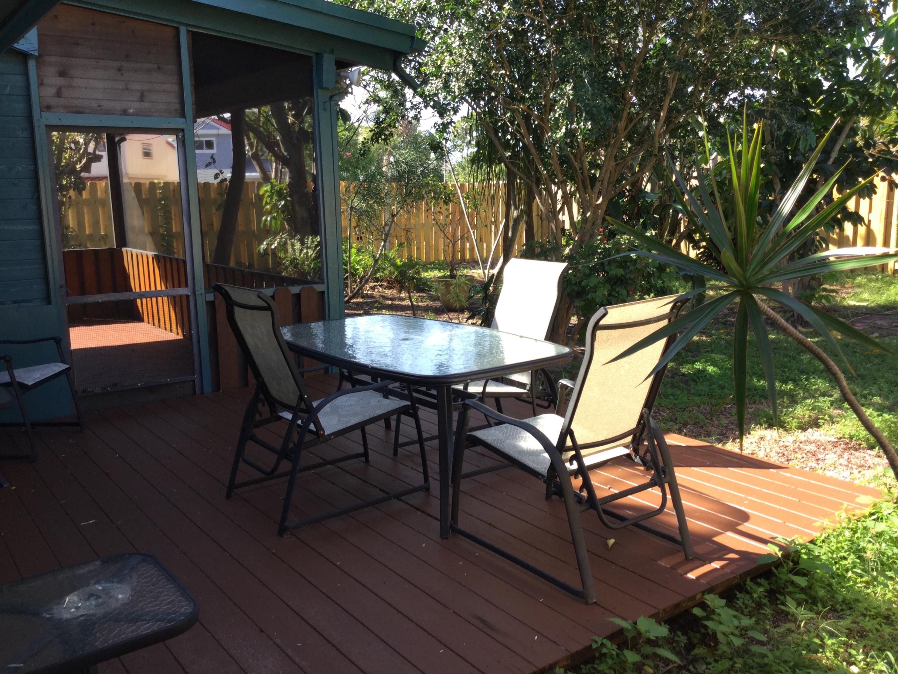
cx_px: 449
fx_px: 804
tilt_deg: -15.9
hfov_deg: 58.4
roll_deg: +0.7
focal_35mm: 31
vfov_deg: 45.4
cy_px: 337
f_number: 2.4
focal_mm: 3.3
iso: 25
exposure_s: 1/173
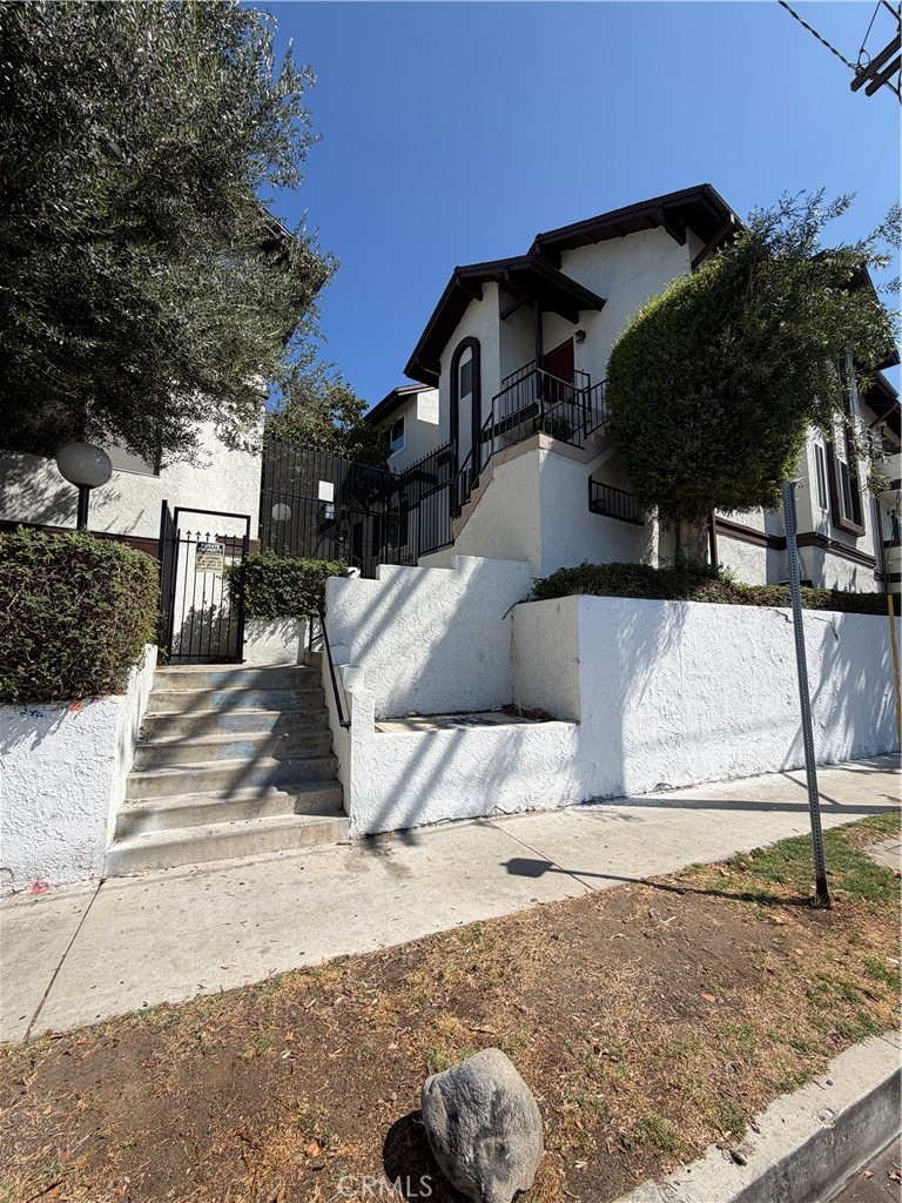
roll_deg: +0.1
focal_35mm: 14
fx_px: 486
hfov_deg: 85.7
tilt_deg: +7.1
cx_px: 451
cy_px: 602
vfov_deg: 102.1
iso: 20
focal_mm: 2.22
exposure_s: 1/1001
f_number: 2.2
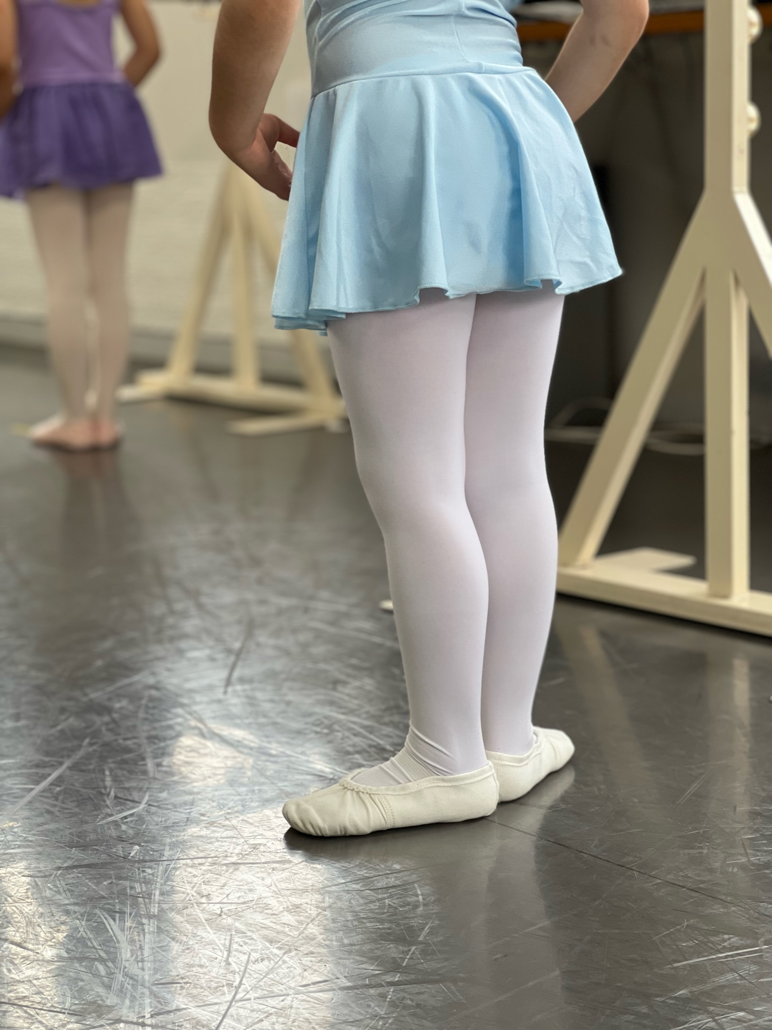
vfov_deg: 25.3
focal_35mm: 77
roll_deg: +1.8
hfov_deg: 19.1
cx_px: 386
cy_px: 515
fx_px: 2290
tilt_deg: -9.5
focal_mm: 9
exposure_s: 1/100
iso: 80
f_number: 2.8
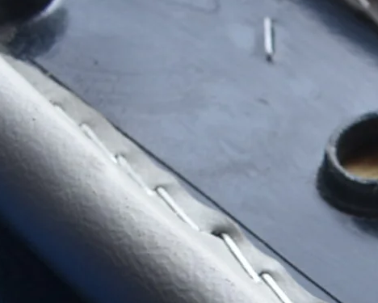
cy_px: 672
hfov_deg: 10.8
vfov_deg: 9.2
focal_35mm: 154
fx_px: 1724
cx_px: 886
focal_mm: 20
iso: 160
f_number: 8
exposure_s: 1/60
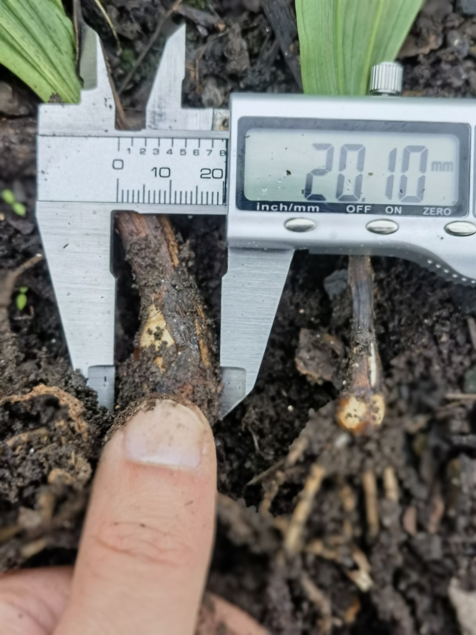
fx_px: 990
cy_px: 318
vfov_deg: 35.5
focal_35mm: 54
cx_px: 238
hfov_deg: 27.0
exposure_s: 1/99.3
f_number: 4
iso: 125
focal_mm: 6.67
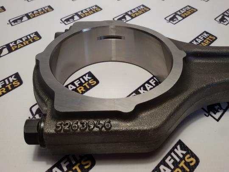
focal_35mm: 31
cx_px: 114
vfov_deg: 45.4
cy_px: 86
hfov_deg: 58.4
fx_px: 205
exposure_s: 1/33
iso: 50
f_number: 2.4
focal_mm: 2.93
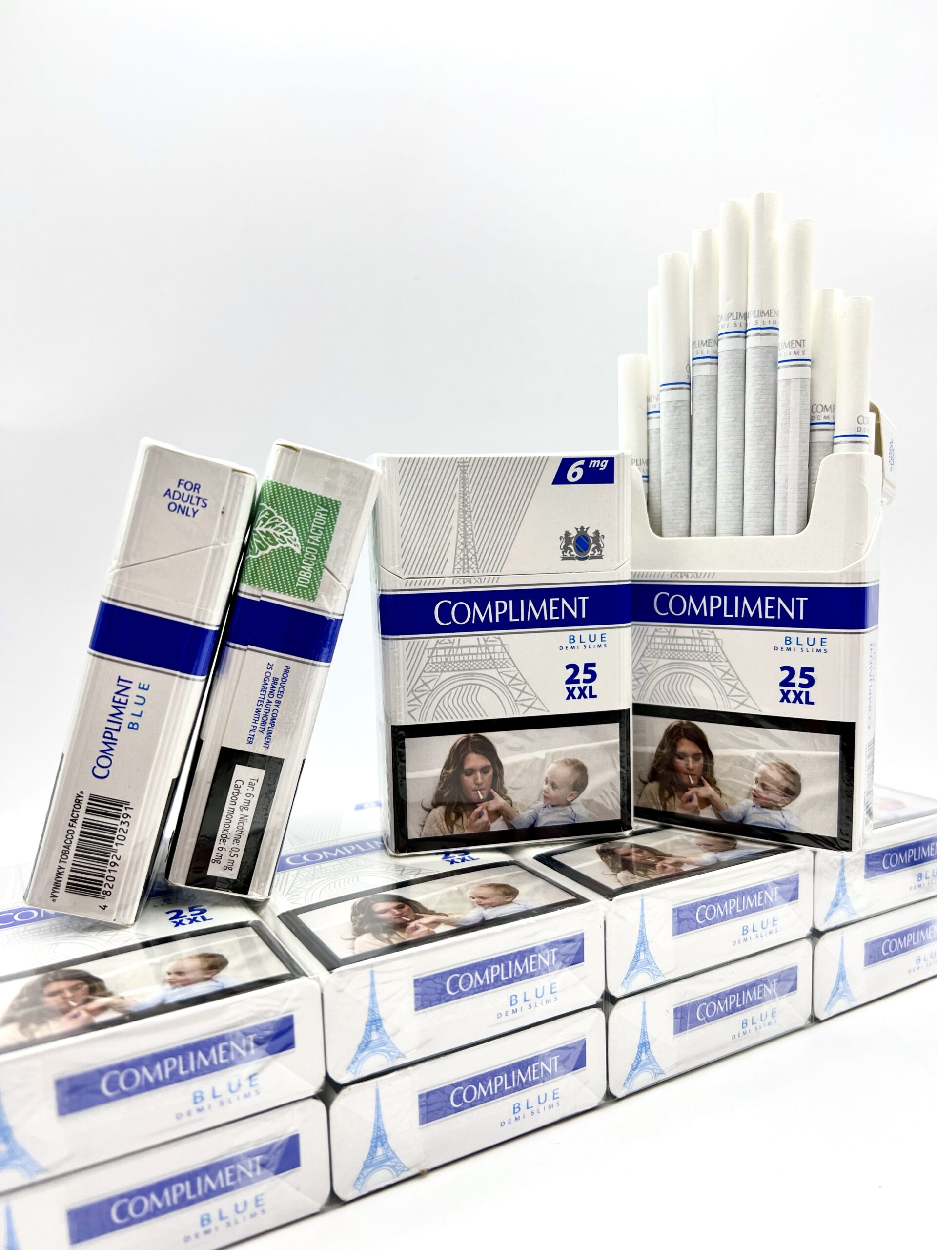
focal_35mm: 26
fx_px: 938
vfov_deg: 67.3
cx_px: 468
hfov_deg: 53.1
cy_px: 625
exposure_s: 1/248
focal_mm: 5.7
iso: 40
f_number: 1.5
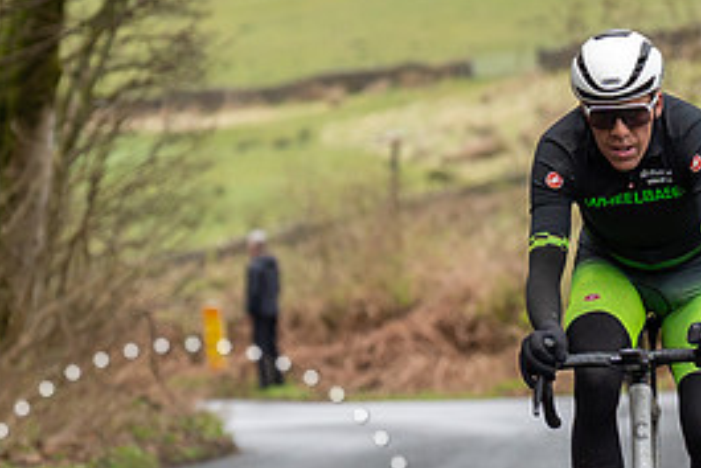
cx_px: 778
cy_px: 236
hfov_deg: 4.0
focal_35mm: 508
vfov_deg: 2.7
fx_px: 9897
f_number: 3.5
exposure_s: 1/1000
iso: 500
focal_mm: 115
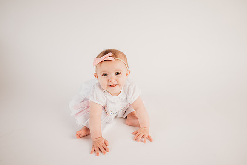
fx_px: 165
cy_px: 82
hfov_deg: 73.7
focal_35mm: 24
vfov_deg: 53.2
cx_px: 124
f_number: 2.2
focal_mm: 24
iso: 100
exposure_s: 1/160
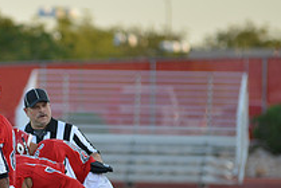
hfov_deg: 3.7
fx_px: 4330
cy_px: 150
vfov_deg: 2.5
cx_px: 15
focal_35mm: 554
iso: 250
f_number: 2.8
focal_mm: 200
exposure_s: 1/1000
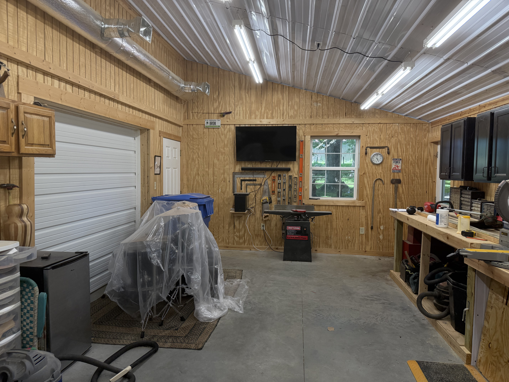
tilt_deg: -3.1
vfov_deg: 56.8
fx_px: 353
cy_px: 191
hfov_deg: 71.6
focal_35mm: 24
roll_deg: -1.2
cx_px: 254
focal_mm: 6.76
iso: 200
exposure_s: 1/234
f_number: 1.78
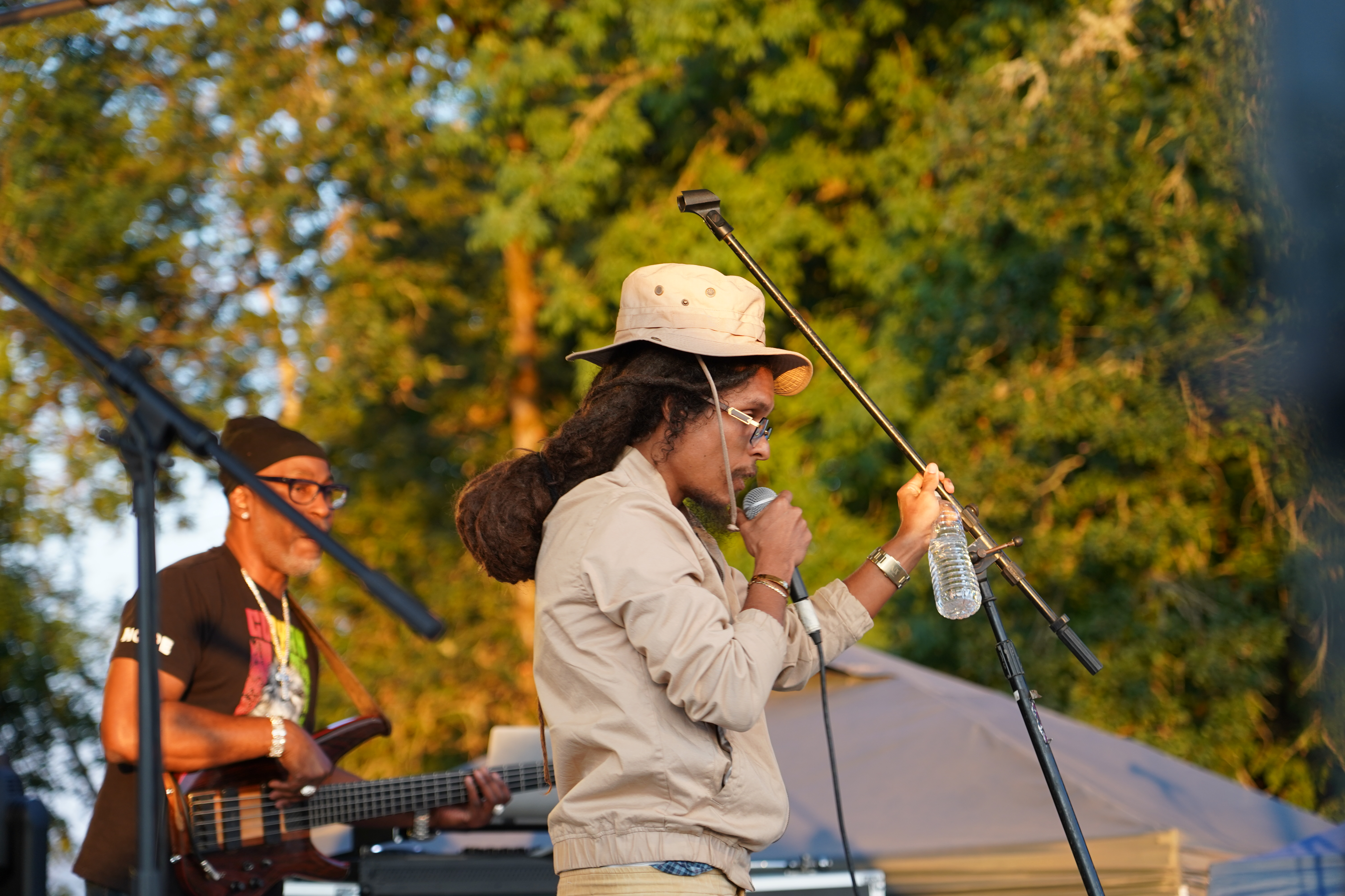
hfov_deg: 19.5
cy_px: 448
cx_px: 672
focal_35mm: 105
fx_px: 3923
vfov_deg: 13.0
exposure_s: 1/160
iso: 400
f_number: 4
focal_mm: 105
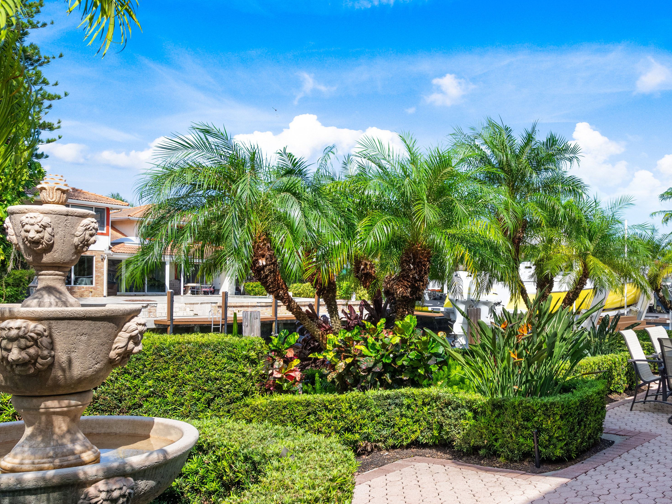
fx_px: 660
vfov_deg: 41.8
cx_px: 503
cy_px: 247
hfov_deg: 51.7
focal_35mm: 34
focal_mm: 19
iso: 500
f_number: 8
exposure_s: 1/1000
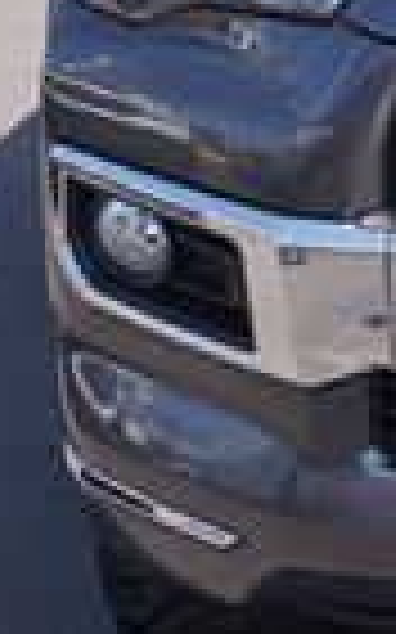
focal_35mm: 139
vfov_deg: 14.8
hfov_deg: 8.9
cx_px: 765
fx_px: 2403
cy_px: 36
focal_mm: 20
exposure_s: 1/160
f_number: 8
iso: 125
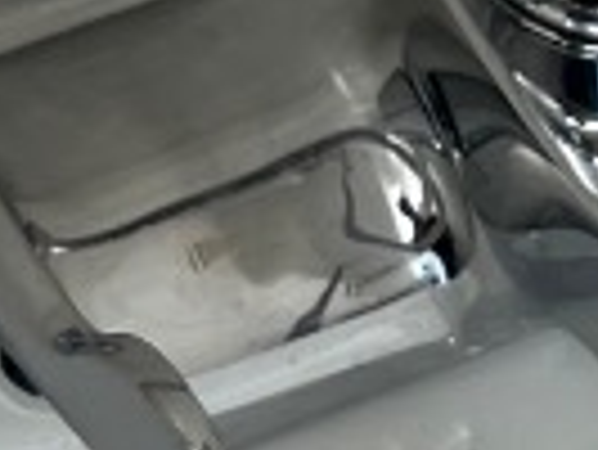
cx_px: 643
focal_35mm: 235
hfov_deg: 8.4
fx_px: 4063
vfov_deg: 6.3
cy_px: 135
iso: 50
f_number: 1.5
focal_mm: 5.7
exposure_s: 1/100
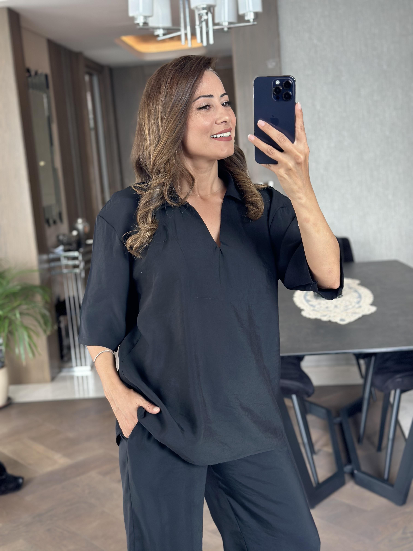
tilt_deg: -16.8
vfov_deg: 39.7
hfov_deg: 30.3
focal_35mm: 48
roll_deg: +6.3
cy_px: 276
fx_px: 764
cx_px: 206
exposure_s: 1/105
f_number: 1.78
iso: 125
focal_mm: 6.86
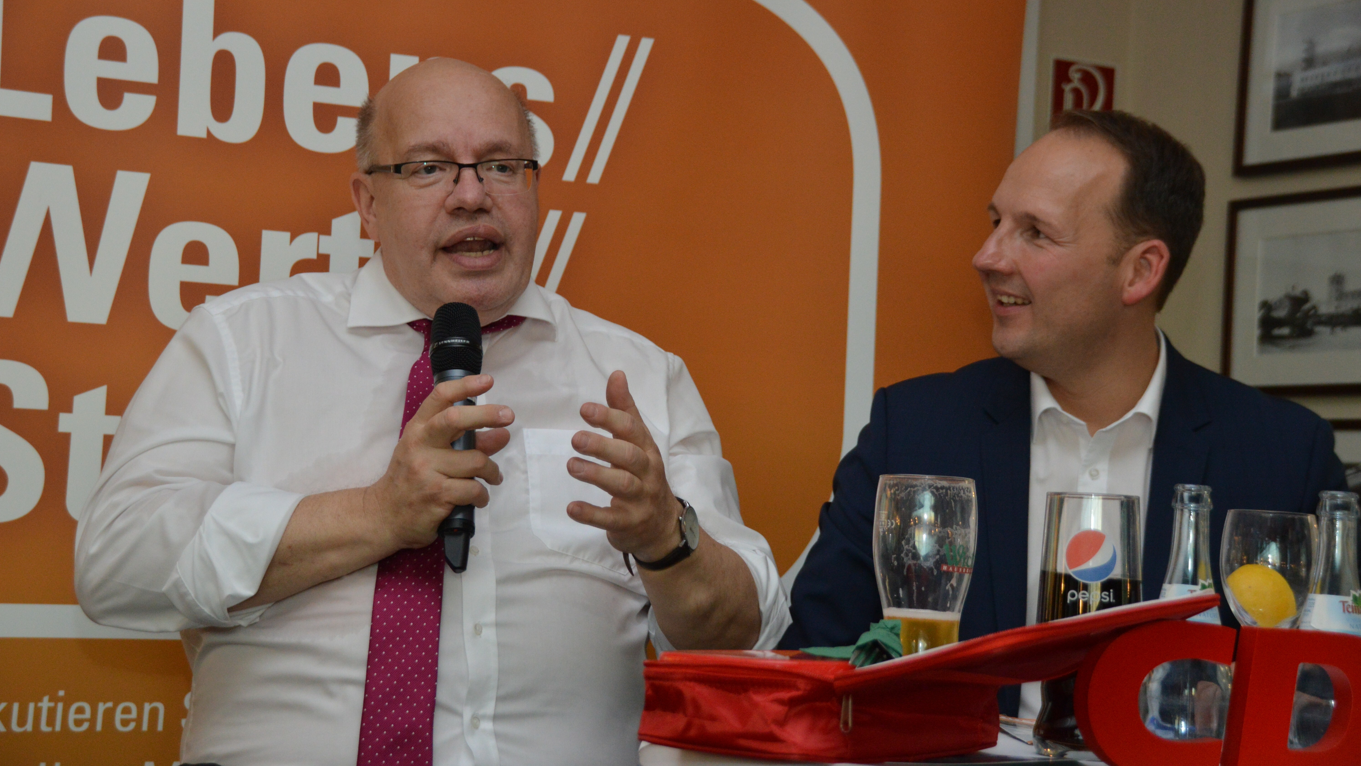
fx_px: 2959
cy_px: 348
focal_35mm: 82
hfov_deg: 25.9
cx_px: 680
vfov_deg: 14.7
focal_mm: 52
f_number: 4.8
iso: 1000
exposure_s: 1/60
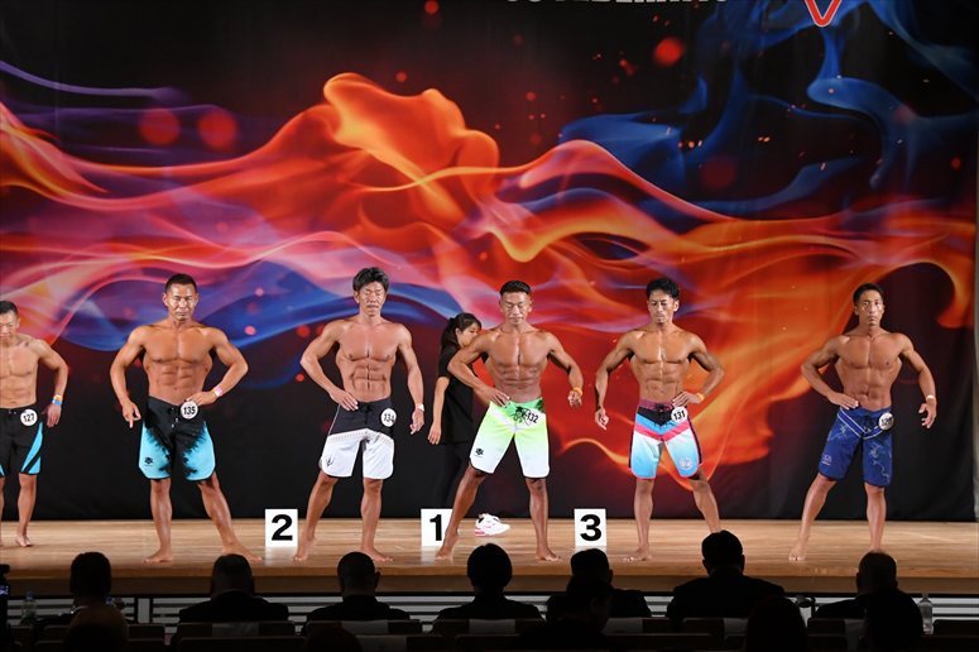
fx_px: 2936
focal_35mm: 108
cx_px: 490
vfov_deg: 12.7
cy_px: 326
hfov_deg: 18.9
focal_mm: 72
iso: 3200
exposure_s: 1/400
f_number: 5.6
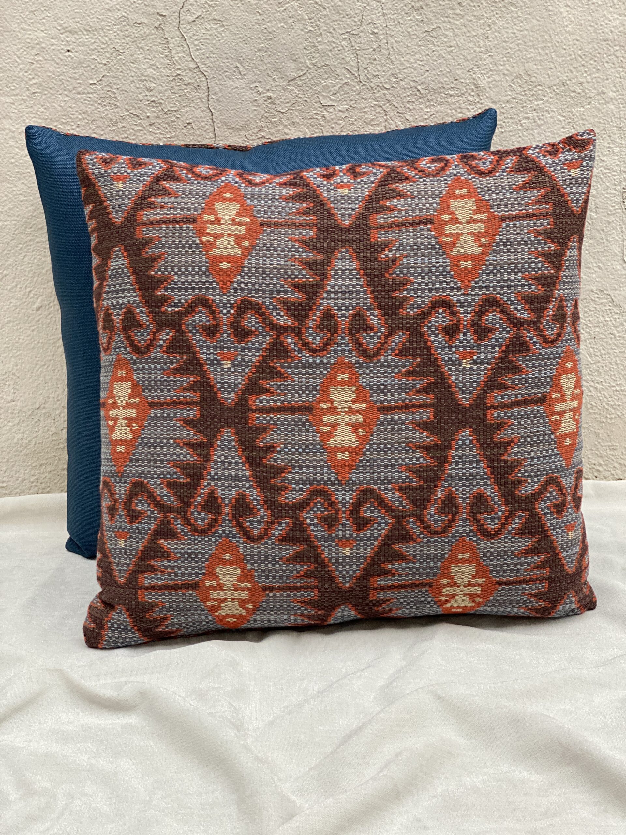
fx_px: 1254
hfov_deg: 28.0
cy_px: 418
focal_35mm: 52
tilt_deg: -17.3
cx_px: 313
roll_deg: +2.6
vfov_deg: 36.8
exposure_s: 1/122
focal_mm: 6
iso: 250
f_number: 2
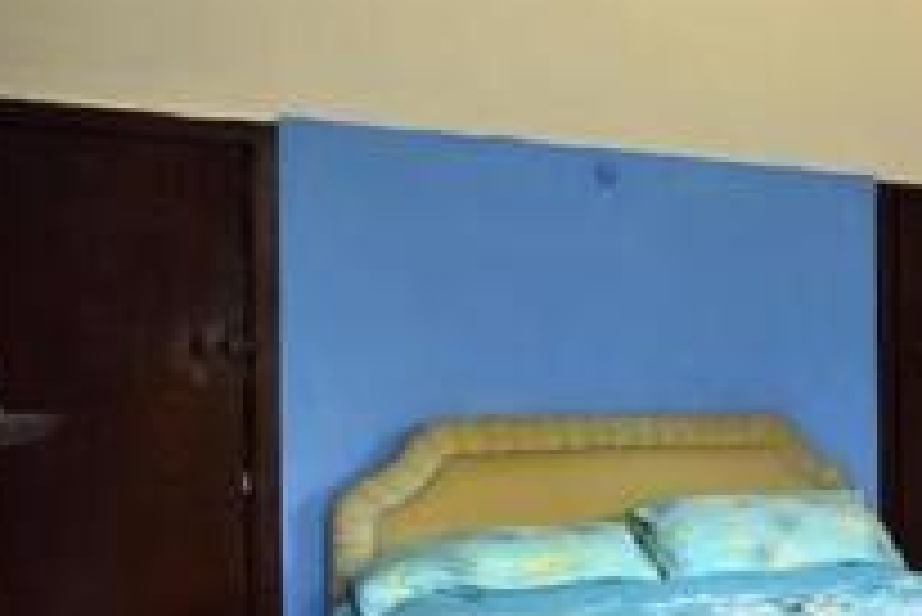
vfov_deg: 28.0
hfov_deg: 29.4
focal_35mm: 48
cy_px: 389
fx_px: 1230
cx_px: 1304
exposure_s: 1/50
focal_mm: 10
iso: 400
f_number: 6.3
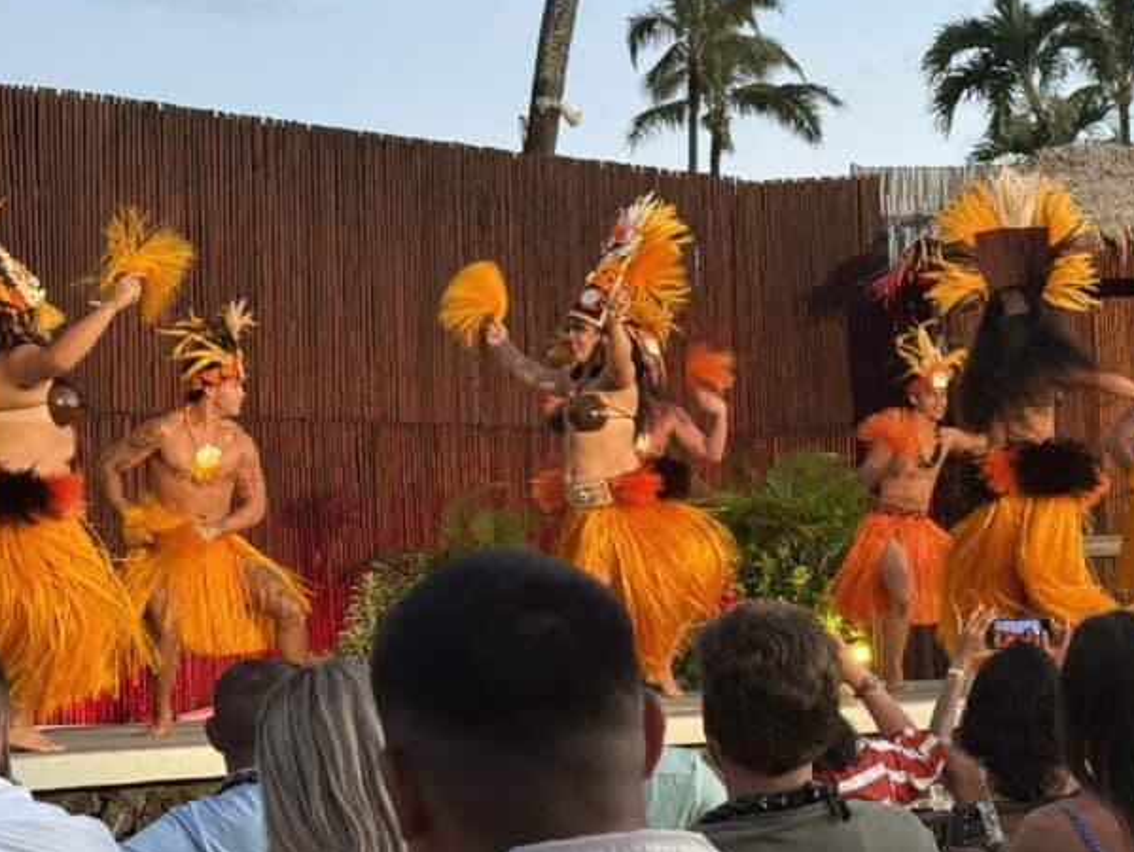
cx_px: 888
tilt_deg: +4.6
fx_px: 2688
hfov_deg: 23.5
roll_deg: +2.9
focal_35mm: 82
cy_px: 437
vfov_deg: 18.0
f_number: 1.78
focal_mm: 6.76
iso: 160
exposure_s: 1/60
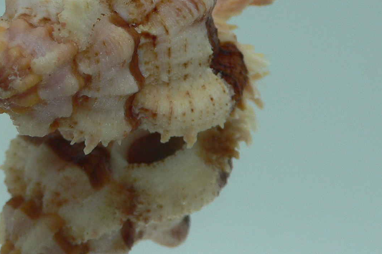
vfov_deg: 19.6
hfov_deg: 28.9
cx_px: 106
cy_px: 64
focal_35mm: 69
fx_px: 732
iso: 80
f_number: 2.8
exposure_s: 1/60
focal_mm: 4.6
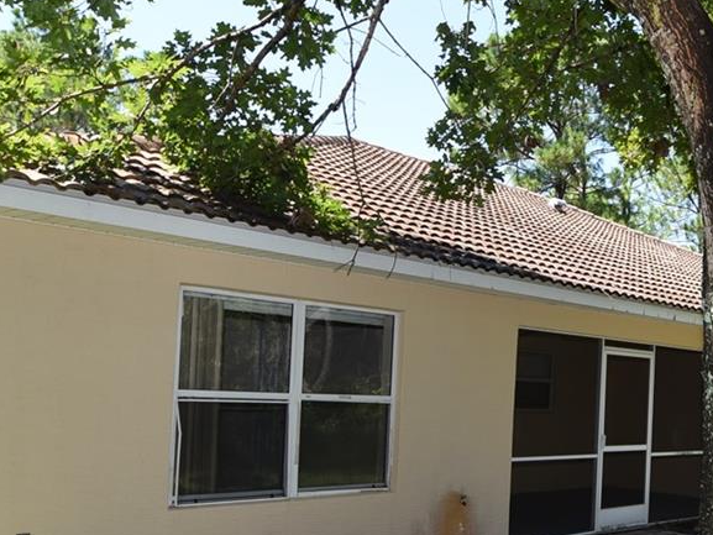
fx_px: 824
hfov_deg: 42.7
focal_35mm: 40
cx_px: 648
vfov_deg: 35.1
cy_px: 410
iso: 100
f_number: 5.6
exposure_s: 1/125
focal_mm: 10
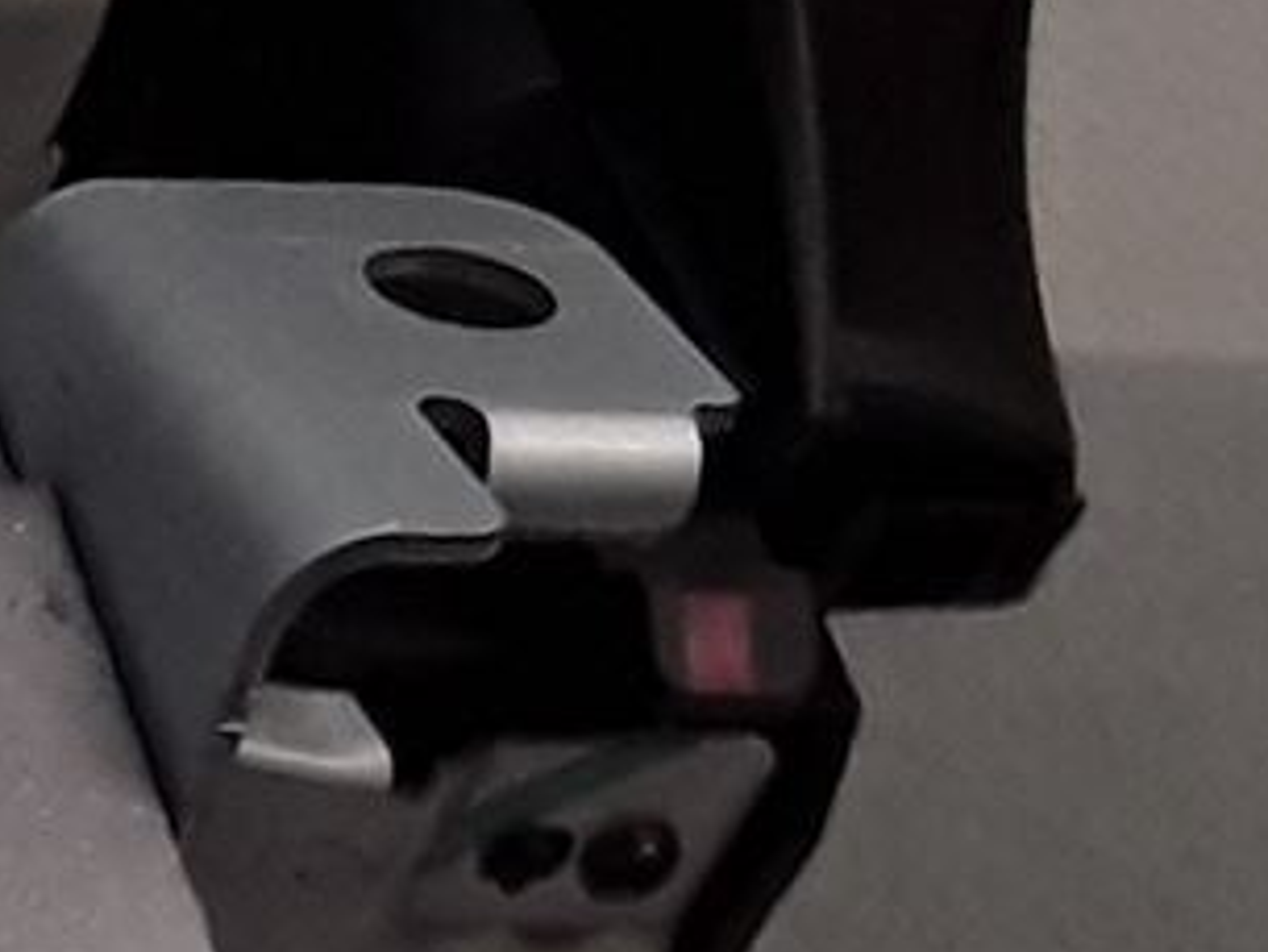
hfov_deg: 8.9
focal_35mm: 188
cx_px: -2332
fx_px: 6889
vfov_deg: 7.6
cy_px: 1971
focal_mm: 2.91
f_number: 1.9
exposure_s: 1/274
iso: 100
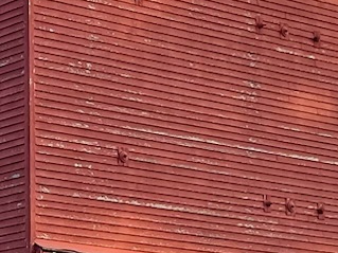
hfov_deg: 11.6
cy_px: 261
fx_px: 1630
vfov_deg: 8.8
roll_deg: +0.0
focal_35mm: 167
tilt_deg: +8.6
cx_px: -85
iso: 50
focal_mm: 5.1
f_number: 1.6
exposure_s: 1/742
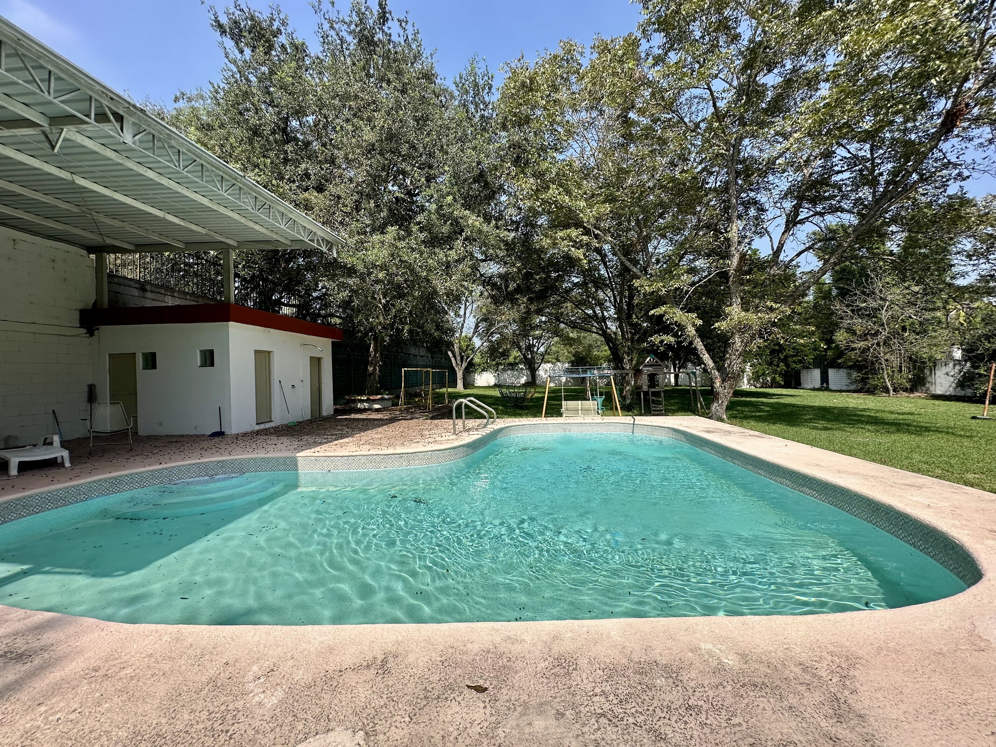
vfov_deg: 85.7
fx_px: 403
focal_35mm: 14
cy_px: 374
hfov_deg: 102.1
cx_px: 498
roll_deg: +1.3
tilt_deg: +0.3
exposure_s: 1/1825
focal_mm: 2.22
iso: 50
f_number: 2.2
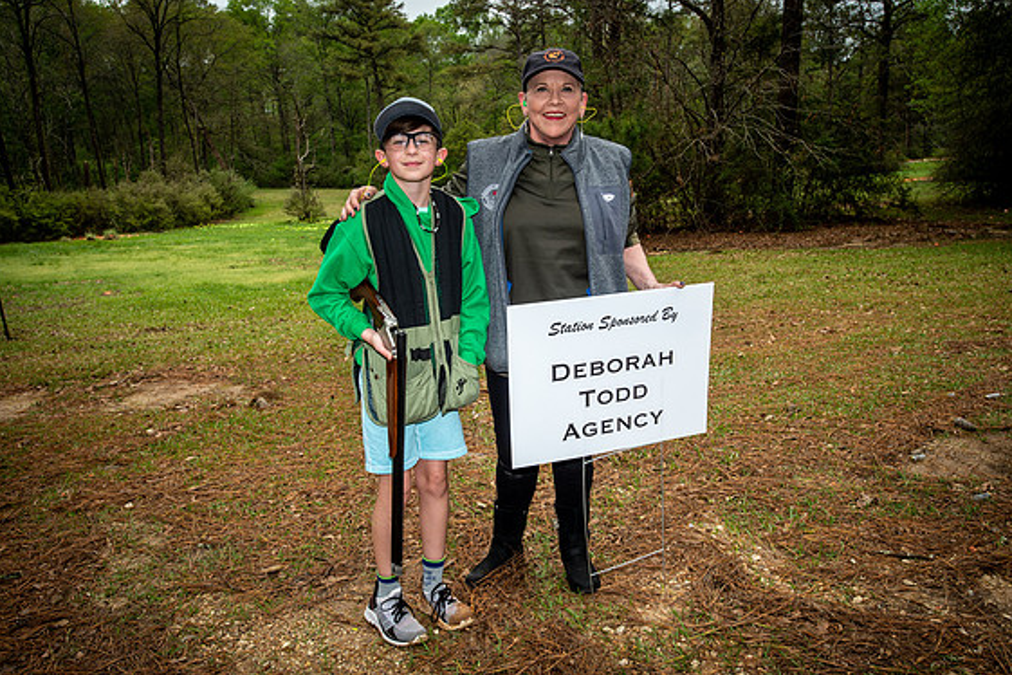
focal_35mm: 31
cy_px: 343
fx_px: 871
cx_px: 518
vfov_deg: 42.3
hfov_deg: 60.3
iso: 125
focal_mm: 30
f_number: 8
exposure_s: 1/160
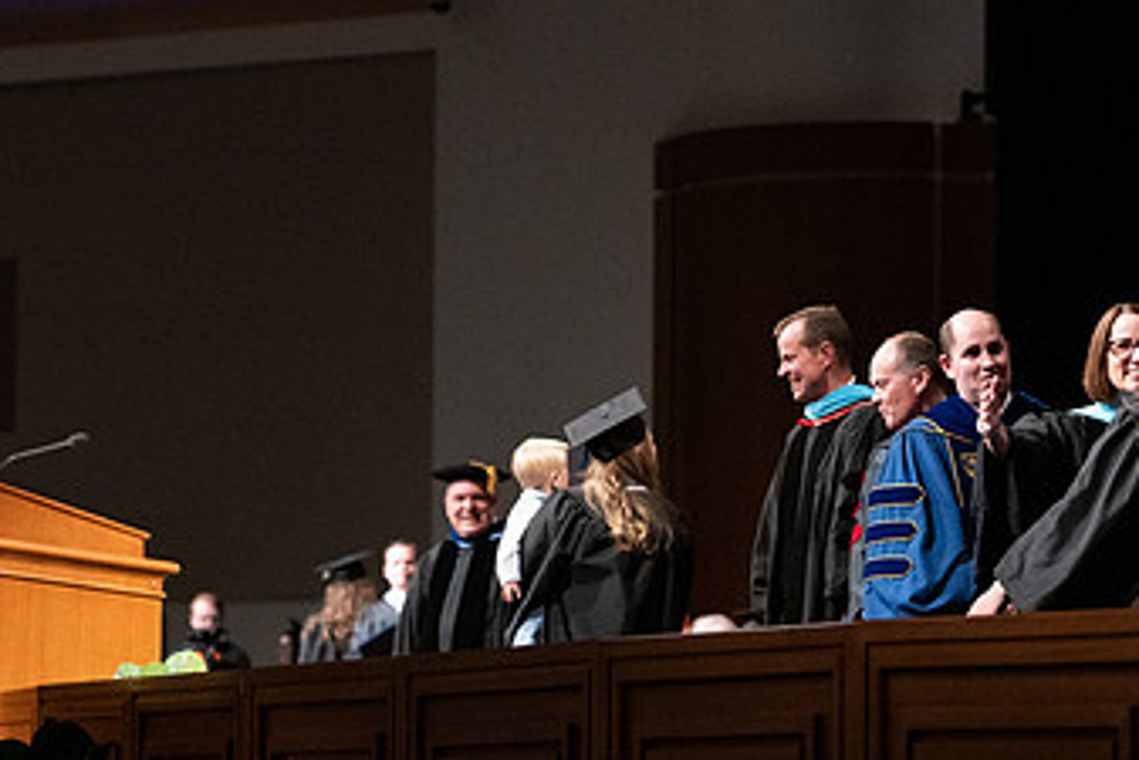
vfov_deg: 7.3
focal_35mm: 189
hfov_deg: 10.8
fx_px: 5982
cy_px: 359
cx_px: 910
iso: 3200
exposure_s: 1/400
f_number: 2.8
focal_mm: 85
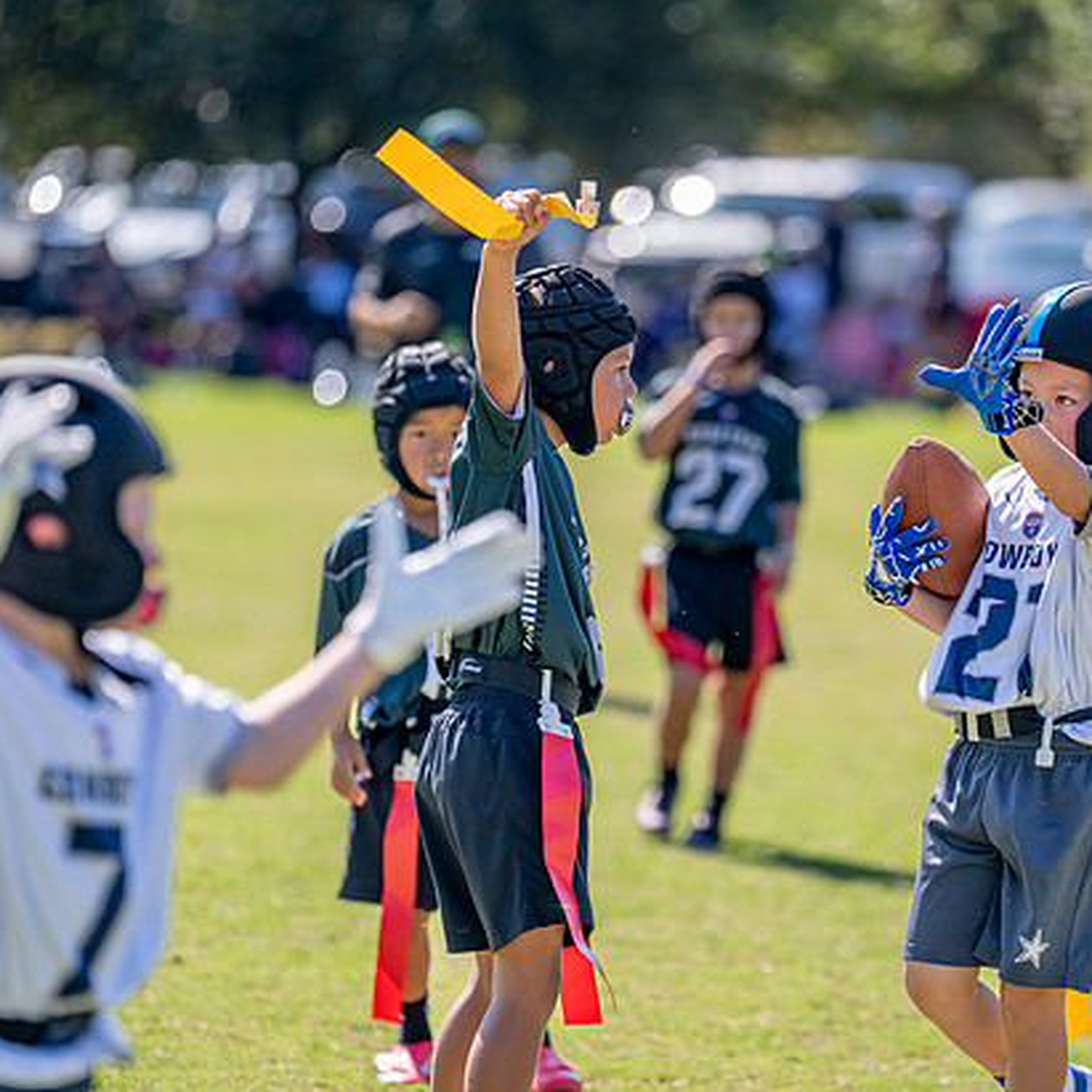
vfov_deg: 7.3
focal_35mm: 241
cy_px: 594
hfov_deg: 7.3
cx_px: 644
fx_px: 8601
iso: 125
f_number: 2.8
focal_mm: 165
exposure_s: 1/2000
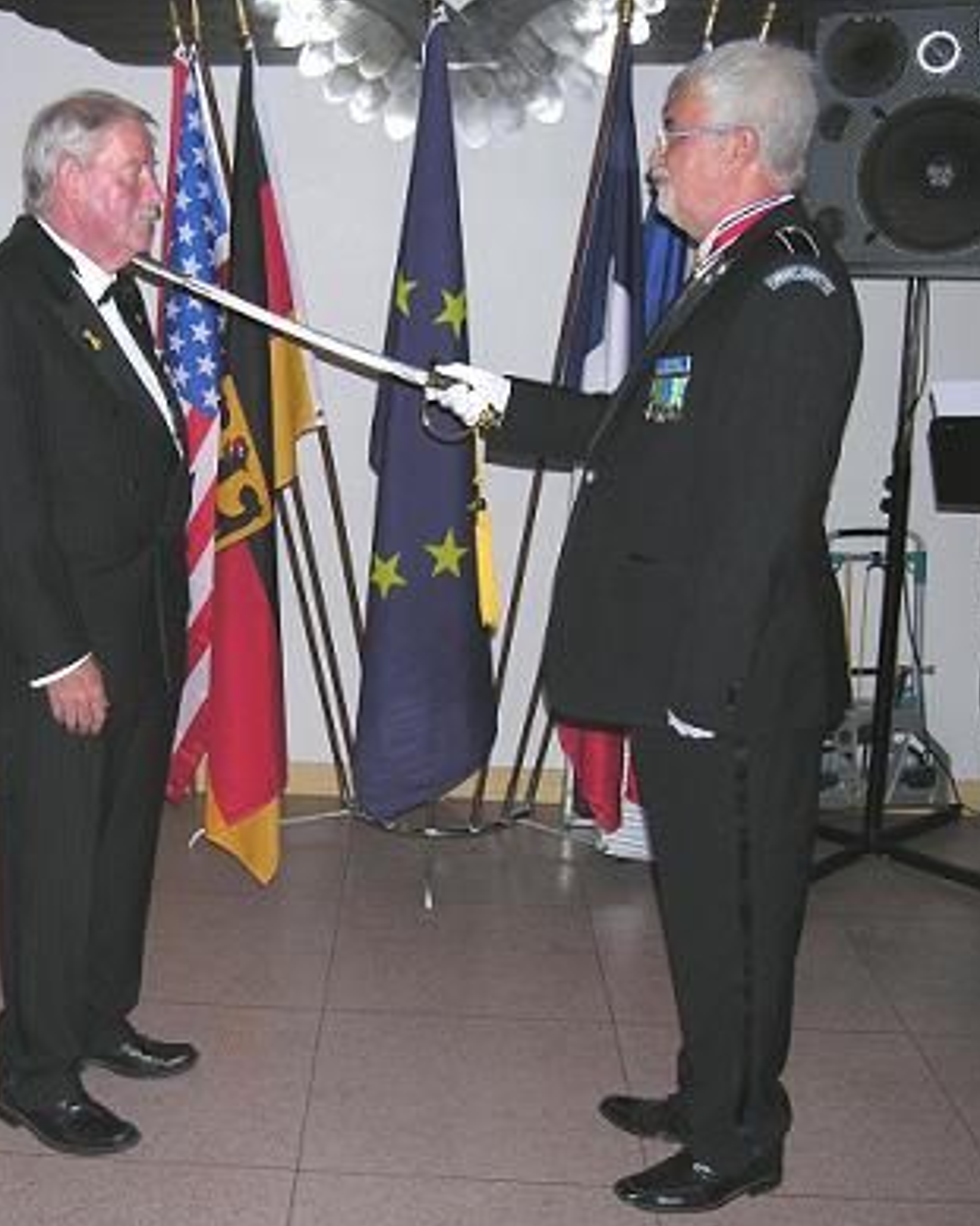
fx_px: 1523
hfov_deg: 35.2
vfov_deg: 43.8
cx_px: 307
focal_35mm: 42
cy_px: 615
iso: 82
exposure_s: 1/60.1
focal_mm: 8.1
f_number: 2.9
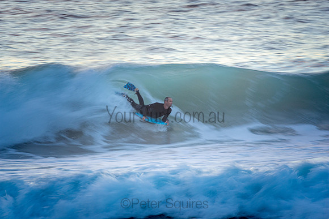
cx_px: 164
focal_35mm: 750
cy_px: 110
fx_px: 6855
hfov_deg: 2.7
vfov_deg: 1.8
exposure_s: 1/25
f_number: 13
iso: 100
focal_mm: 500
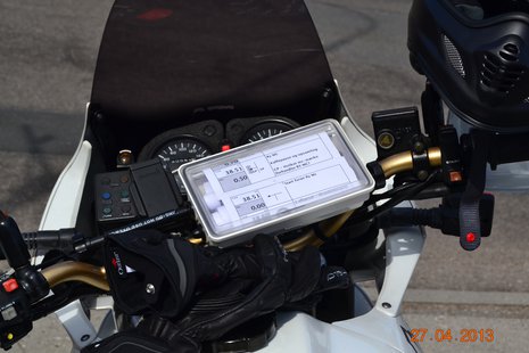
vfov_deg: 16.6
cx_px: 264
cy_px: 176
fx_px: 1212
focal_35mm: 82
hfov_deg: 24.6
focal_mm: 55
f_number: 11
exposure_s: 1/500
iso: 250
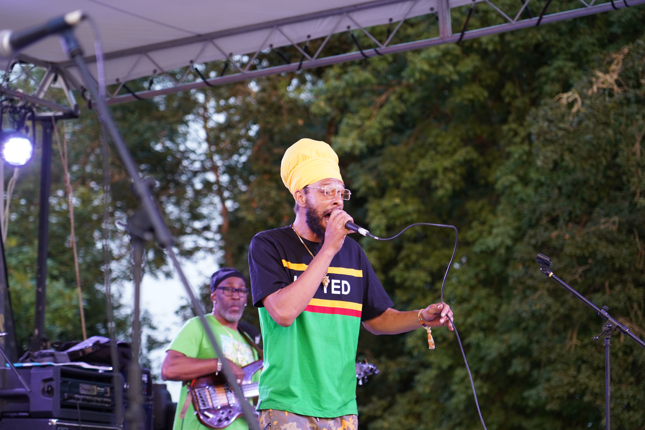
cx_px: 322
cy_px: 215
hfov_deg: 19.5
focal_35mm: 105
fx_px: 1881
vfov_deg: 13.0
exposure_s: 1/160
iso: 1000
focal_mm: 105
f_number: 4
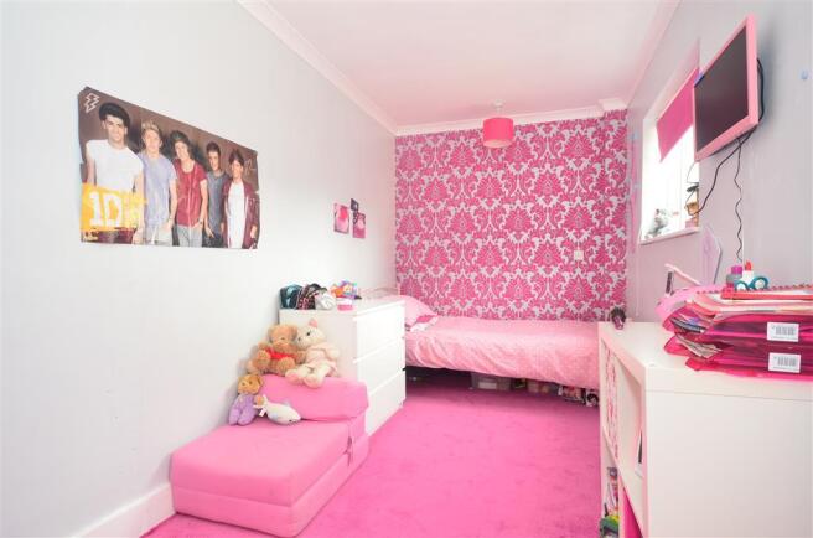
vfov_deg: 62.9
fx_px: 439
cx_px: 406
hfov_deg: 85.6
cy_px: 269
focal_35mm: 20
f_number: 8
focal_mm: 13
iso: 640
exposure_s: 1/3
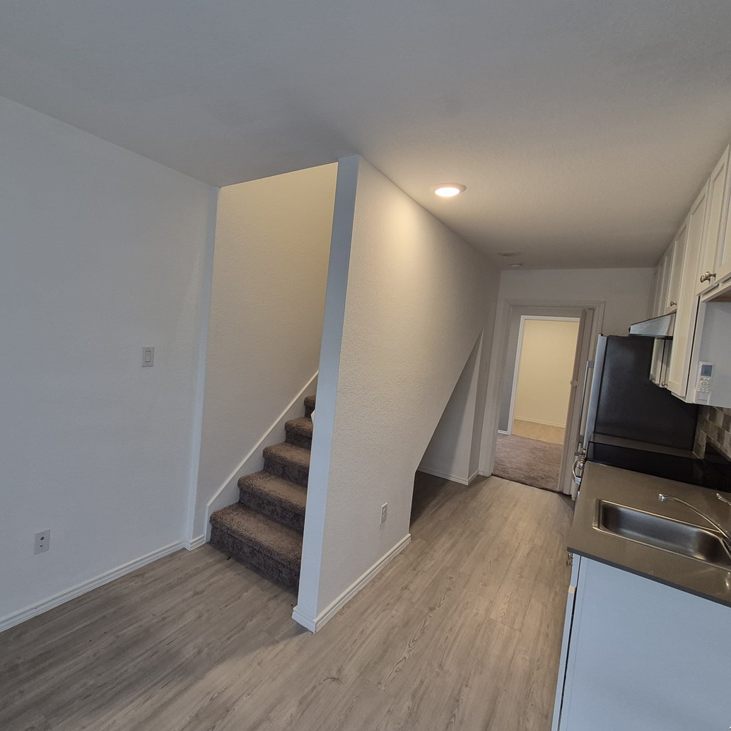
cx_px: 295
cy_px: 354
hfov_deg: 86.4
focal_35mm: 16
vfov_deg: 87.4
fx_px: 382
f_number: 2.2
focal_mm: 1.74
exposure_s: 1/60
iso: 250
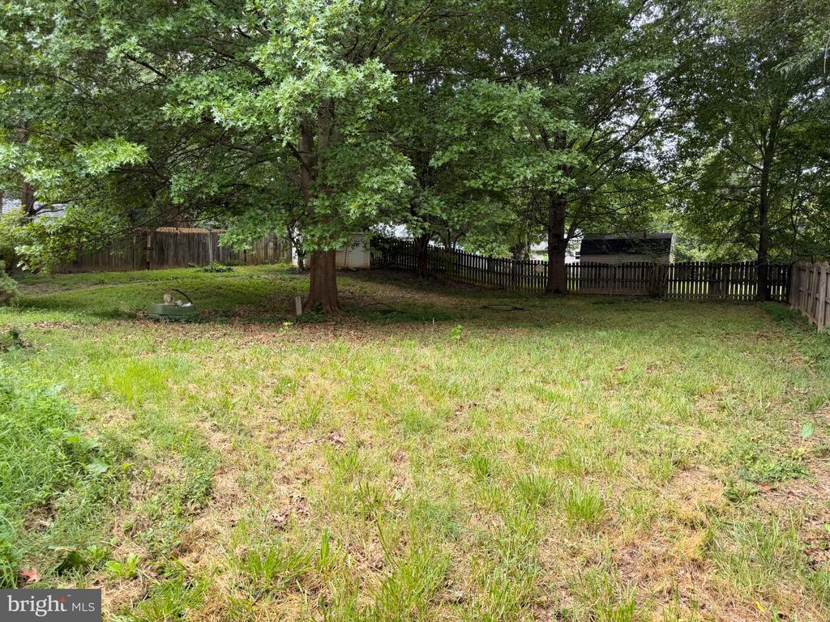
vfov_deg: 56.8
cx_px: 415
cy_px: 311
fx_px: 575
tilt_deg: -4.7
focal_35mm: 24
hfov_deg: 71.6
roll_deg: -0.3
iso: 80
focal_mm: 6.76
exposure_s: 1/510
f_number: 1.78
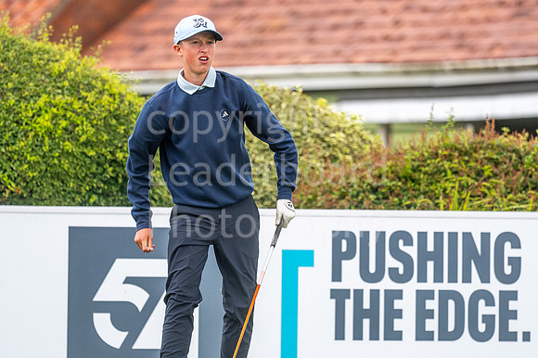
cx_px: 252
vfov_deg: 2.9
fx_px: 7146
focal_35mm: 478
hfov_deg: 4.3
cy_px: 168
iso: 500
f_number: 4
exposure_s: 1/2000
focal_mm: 300
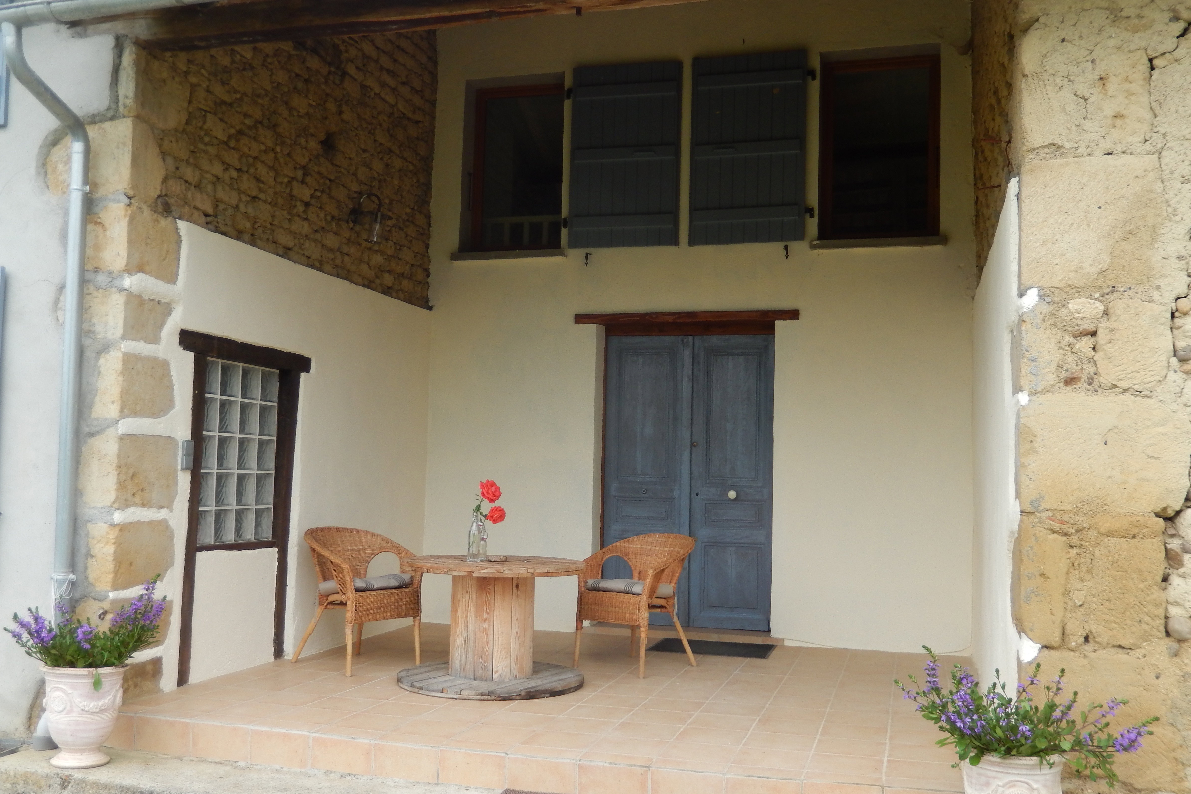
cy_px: 421
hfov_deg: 55.8
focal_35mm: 34
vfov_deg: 38.9
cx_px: 601
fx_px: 1125
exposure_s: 1/60
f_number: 3.8
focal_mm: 5.7
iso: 125
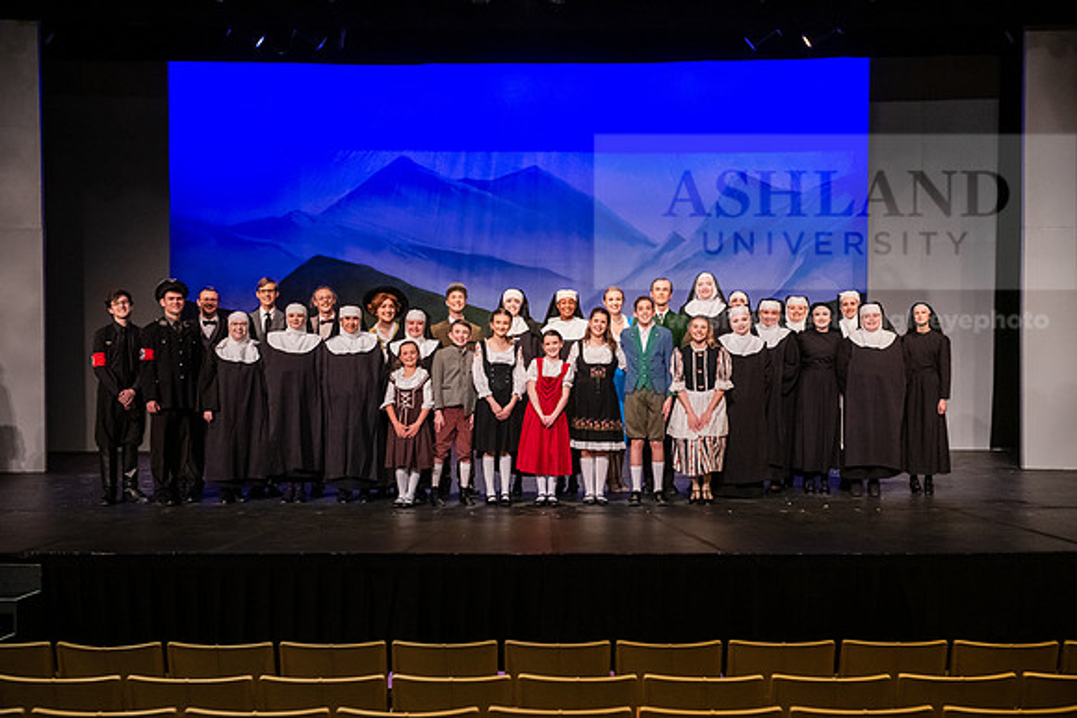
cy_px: 359
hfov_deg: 38.2
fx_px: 1556
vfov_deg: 26.0
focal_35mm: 52
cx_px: 538
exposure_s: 1/250
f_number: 3.5
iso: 5000
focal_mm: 52
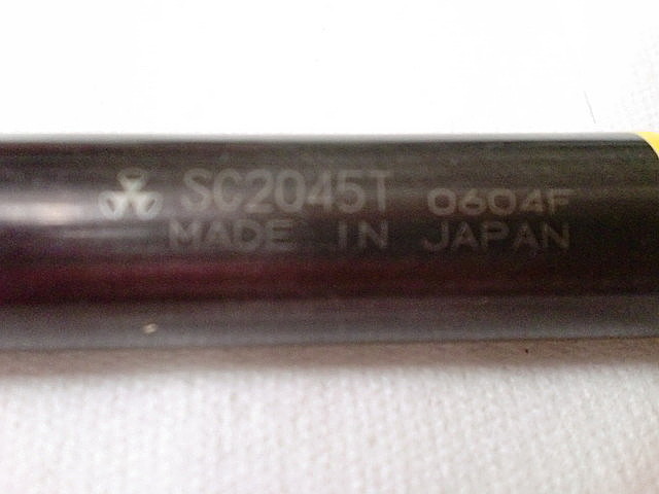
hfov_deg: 52.6
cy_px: 247
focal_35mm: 35
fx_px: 666
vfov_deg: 40.7
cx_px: 330
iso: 640
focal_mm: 6.3
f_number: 3.1
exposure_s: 1/60
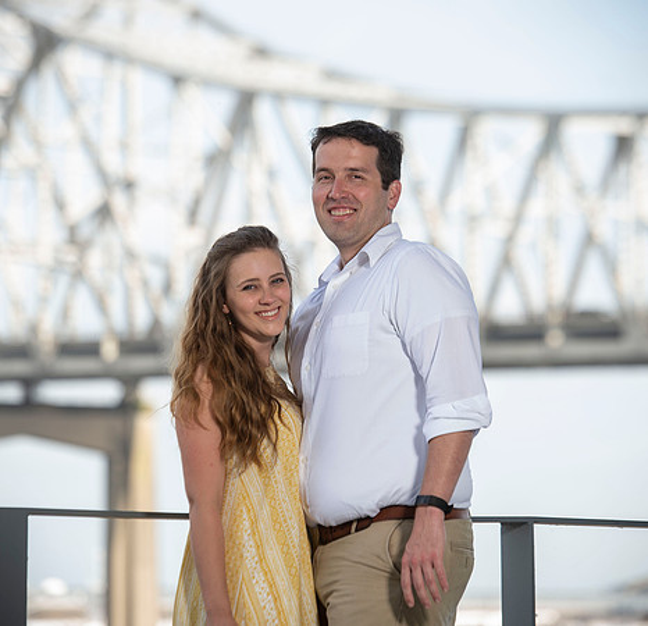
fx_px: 4578
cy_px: 314
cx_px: 315
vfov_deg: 7.8
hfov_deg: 8.1
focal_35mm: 220
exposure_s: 1/200
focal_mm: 165
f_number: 4.5
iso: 50
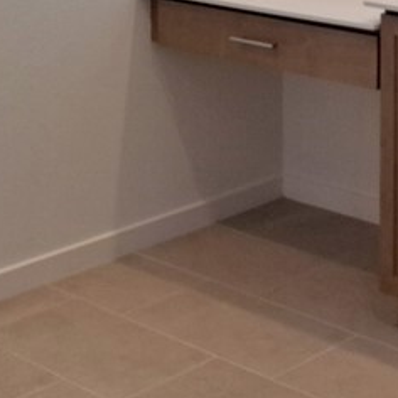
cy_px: -150
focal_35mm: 96
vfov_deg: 16.8
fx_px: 1249
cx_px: 570
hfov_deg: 16.7
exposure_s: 1/192
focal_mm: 4.69
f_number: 1.8
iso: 25
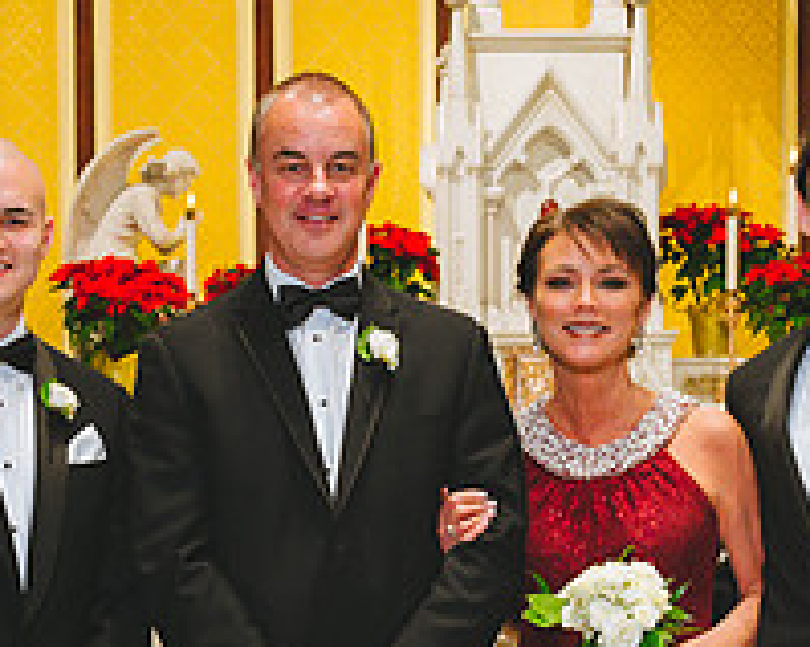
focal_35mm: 121
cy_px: 745
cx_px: 422
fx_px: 2899
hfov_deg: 15.9
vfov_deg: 12.5
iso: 1600
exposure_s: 1/160
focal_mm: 38
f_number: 5.6
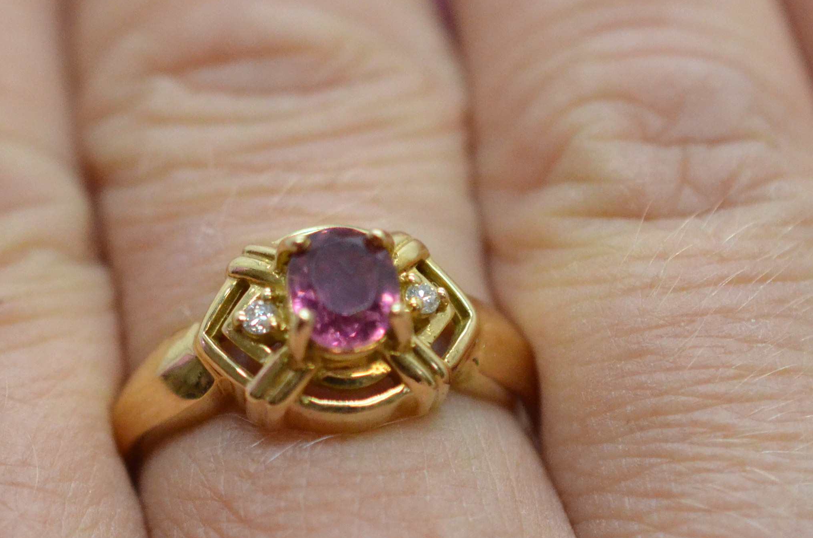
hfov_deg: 14.1
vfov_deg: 9.3
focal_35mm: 146
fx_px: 3290
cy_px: 350
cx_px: 346
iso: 2500
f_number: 4
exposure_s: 1/1600
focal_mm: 40
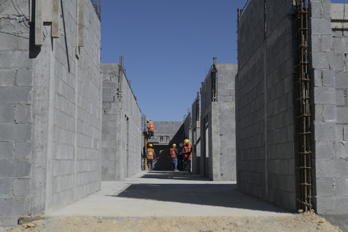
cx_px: 174
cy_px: 116
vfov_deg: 27.0
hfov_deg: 39.6
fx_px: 483
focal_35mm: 50
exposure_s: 1/1250
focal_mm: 50
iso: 100
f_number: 5.6
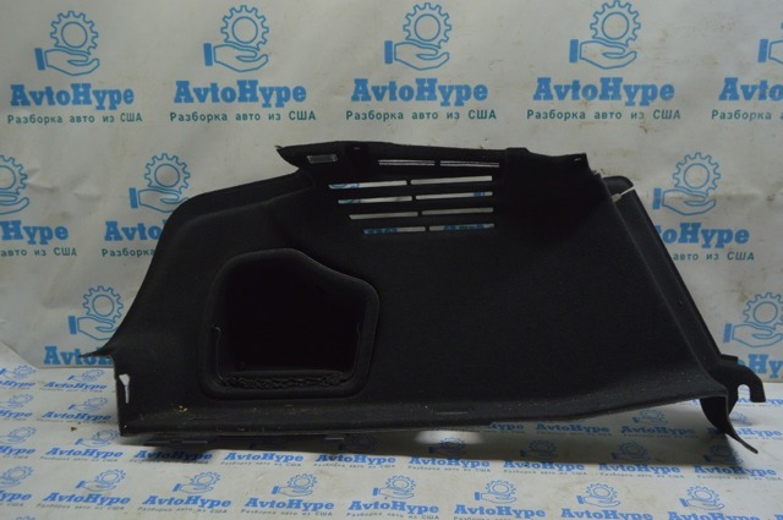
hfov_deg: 62.0
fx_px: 652
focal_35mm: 30
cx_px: 392
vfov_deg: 43.5
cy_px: 260
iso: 400
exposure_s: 1/40
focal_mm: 20
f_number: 5.6
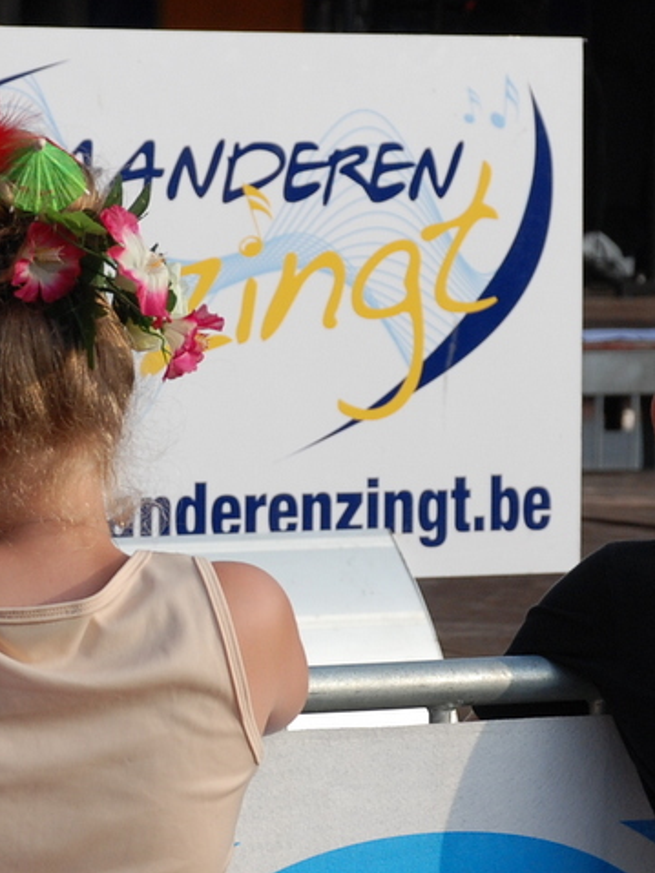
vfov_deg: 13.0
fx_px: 3837
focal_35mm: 152
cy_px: 436
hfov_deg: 9.7
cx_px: 57
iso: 320
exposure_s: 1/800
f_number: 7.1
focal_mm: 70
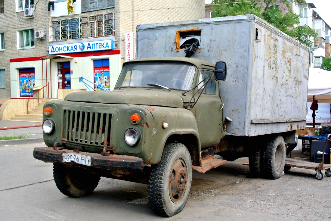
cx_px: 166
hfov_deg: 48.4
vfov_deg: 33.4
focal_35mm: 40
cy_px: 110
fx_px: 368
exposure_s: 1/160
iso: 100
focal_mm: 15.1
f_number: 4.2
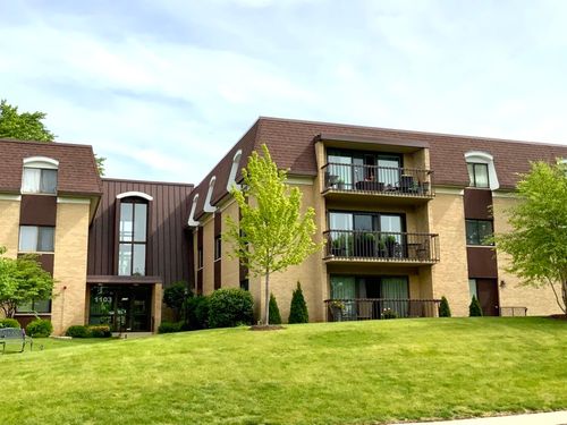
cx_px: 284
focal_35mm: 29
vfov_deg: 48.2
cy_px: 212
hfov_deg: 61.7
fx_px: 475
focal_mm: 3
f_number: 1.8
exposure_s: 1/2801
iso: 20
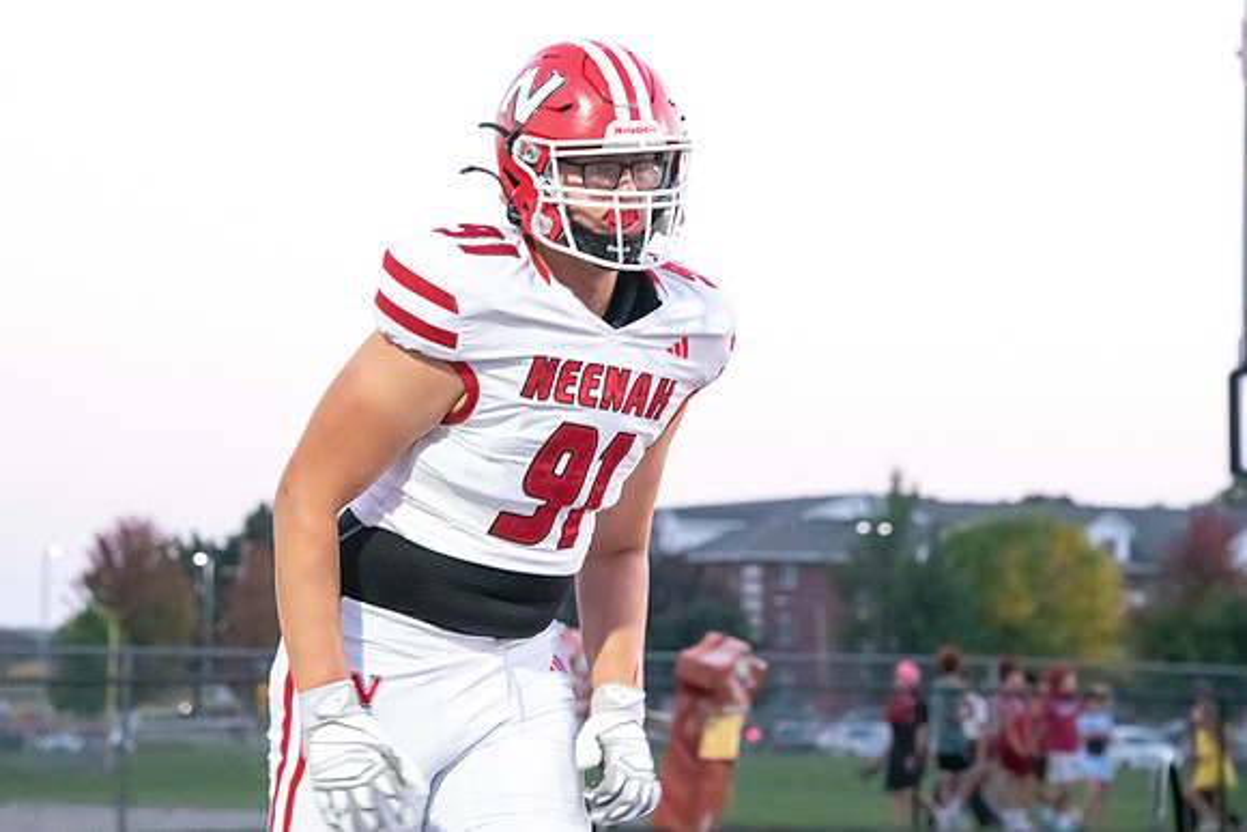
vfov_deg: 8.1
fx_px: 5905
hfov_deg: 12.1
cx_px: 539
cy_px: 359
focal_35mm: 170
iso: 10000
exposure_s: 1/320
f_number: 7.1
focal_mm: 150
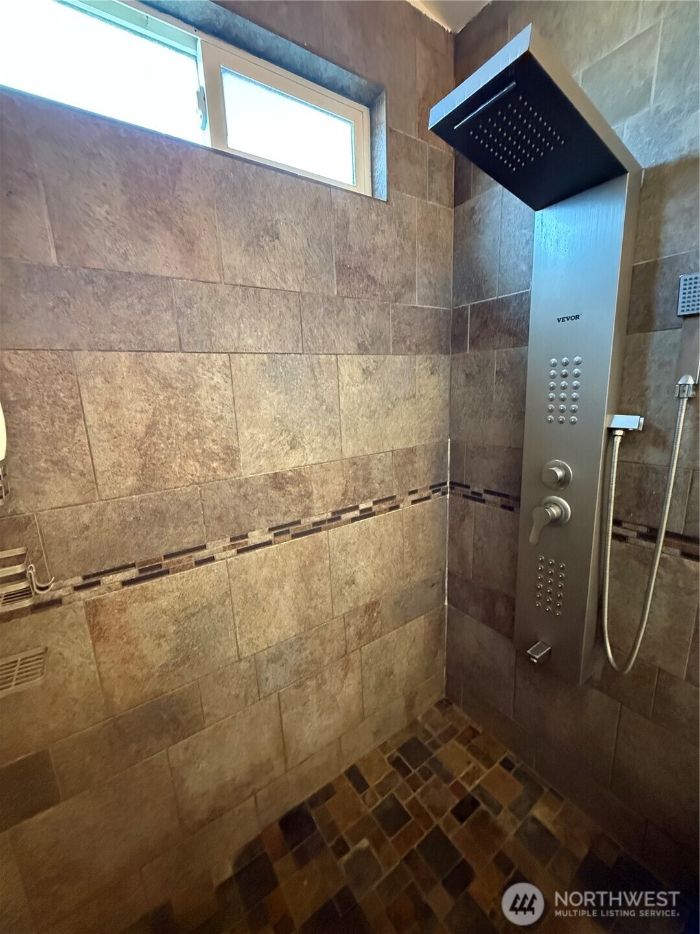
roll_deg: +2.4
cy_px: 467
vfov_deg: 102.1
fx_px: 377
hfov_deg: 85.7
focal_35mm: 14
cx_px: 350
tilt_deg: -12.0
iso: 1250
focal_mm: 2.22
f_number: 2.2
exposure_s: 1/60
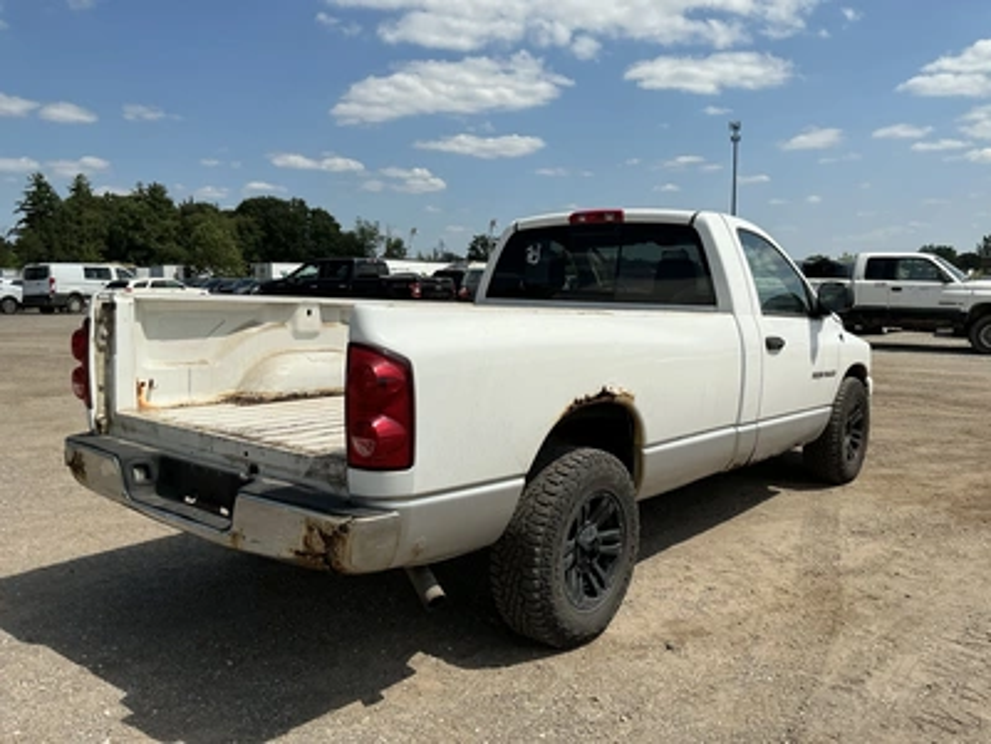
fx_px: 802
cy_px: 372
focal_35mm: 28
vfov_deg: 49.7
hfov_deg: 63.4
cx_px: 496
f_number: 1.8
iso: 25
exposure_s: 1/3534
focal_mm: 3
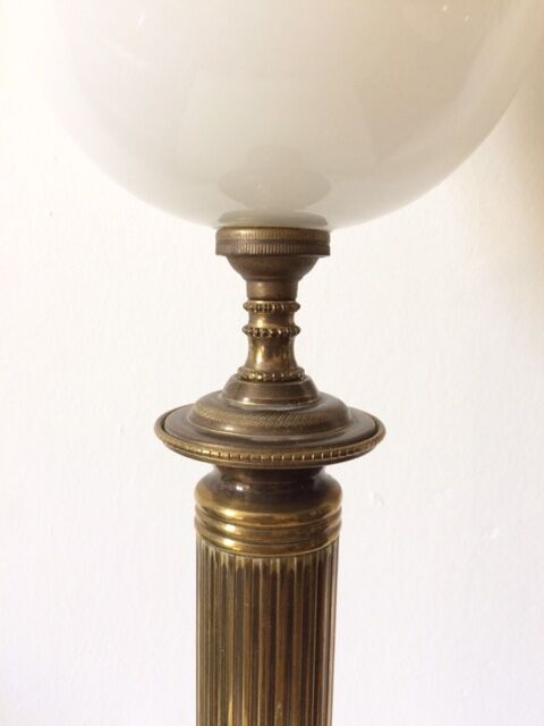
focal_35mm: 29
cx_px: 272
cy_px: 363
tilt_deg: -11.5
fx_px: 608
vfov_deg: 61.7
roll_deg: -1.2
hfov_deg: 48.2
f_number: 2.2
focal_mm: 4.15
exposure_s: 1/33
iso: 160
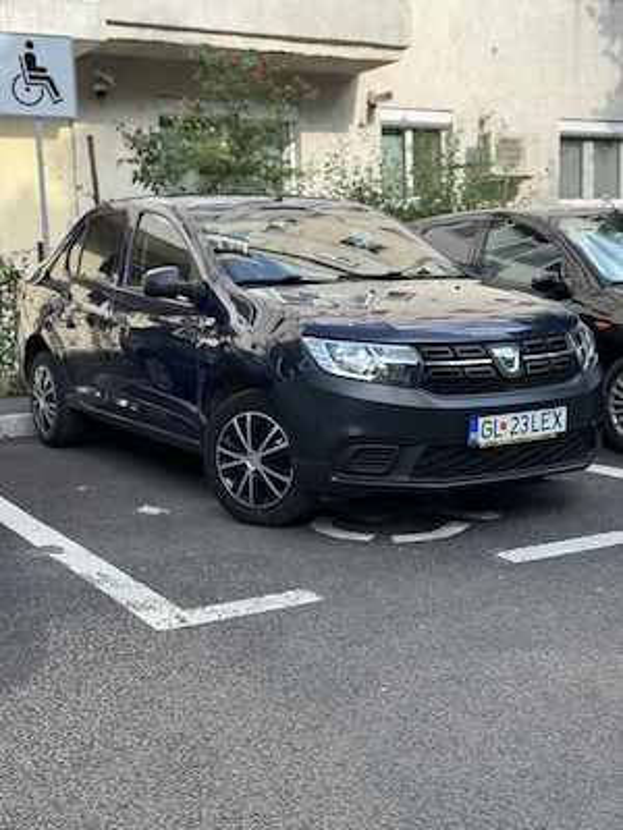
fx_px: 1152
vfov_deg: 39.7
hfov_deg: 30.3
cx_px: 312
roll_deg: +2.0
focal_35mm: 48
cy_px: 415
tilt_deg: -6.1
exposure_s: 1/966
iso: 64
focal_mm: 6.76
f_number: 1.78
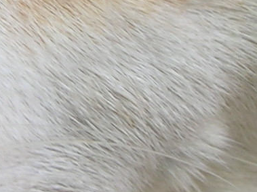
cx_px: 18
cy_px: -28
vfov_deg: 7.2
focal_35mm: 205
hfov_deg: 9.6
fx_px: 1522
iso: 50
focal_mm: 5.7
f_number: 4.9
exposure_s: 1/38.4
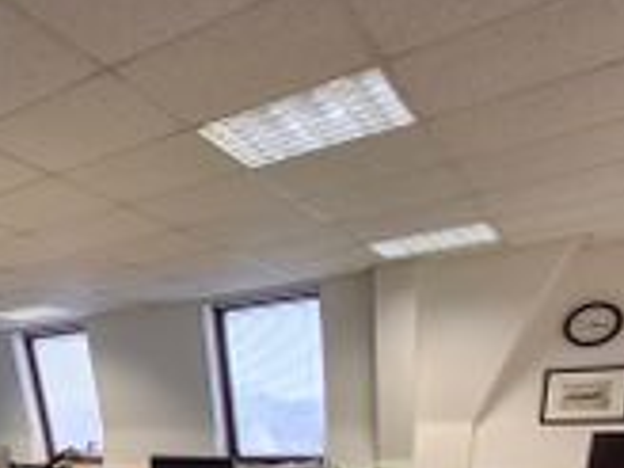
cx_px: -76
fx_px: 703
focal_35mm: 39
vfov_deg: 32.1
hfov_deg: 38.7
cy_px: 525
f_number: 2.2
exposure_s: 1/40
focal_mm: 1.64
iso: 125
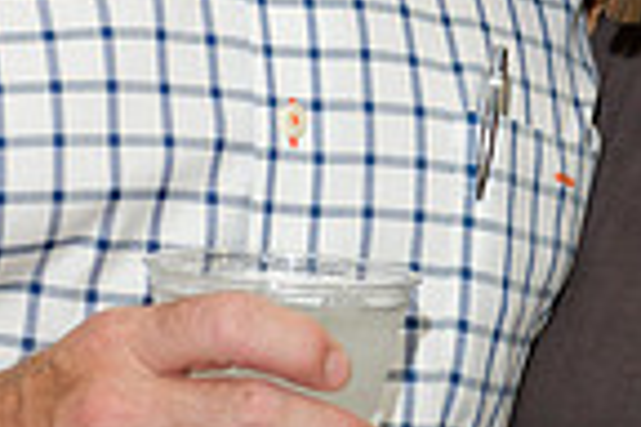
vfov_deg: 5.5
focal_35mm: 249
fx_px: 4433
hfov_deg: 8.3
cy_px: -187
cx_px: 490
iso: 800
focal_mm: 62
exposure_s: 1/125
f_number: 3.5
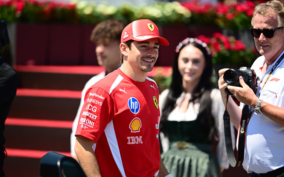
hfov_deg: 4.8
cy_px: 89
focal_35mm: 436
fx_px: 3373
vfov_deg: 3.0
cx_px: 143
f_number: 2.8
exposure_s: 1/2000
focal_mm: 400
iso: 200
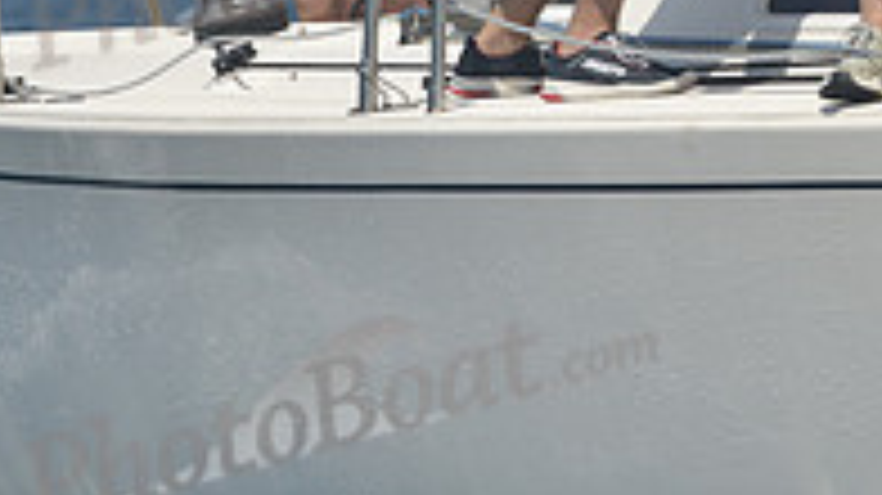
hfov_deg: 3.5
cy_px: -344
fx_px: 14492
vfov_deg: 2.0
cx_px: 896
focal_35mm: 620
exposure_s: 1/1000
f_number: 8
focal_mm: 200
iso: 280
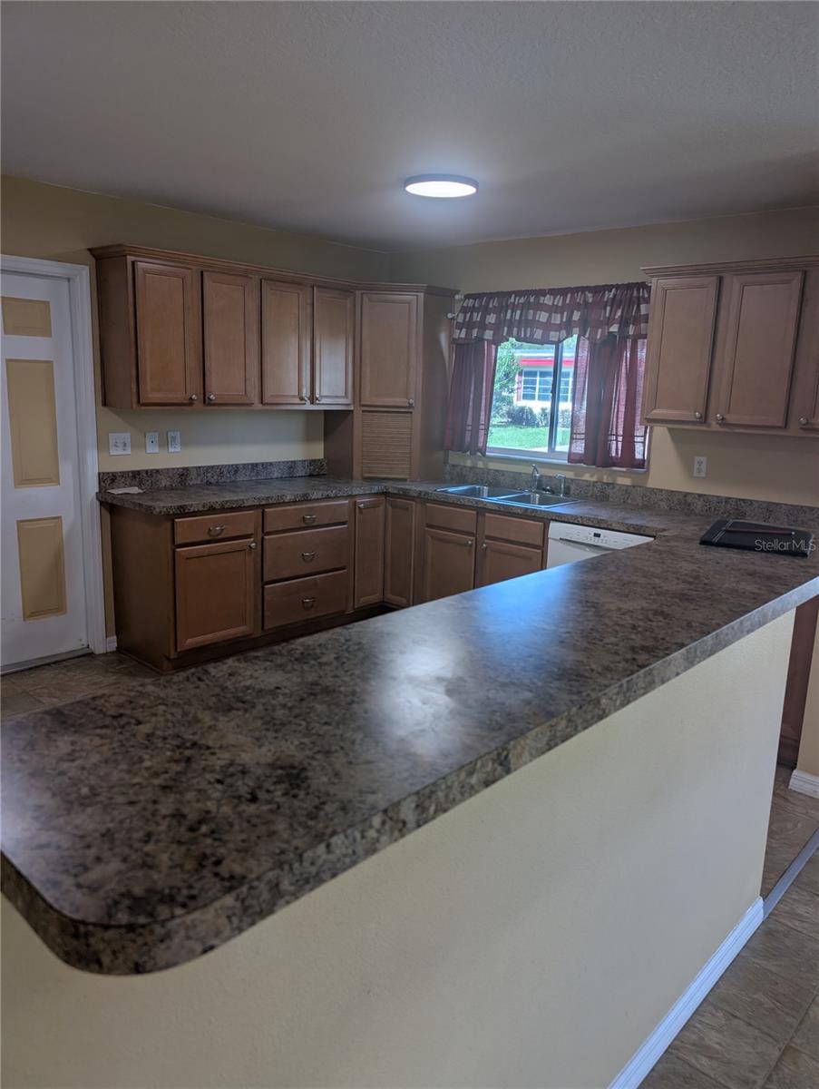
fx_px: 755
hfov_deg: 56.9
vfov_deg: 71.5
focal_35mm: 24
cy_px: 544
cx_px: 410
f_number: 1.68
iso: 22
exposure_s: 1/171
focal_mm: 6.9
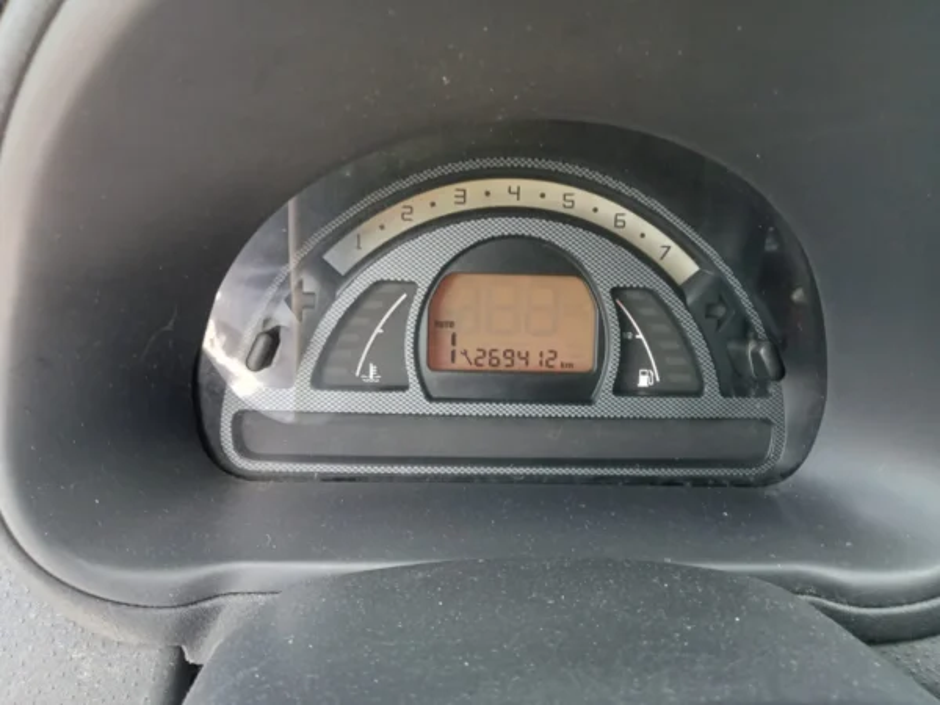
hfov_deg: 63.4
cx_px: 470
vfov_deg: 49.7
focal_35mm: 28
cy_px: 352
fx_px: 760
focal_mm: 3.46
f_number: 2.2
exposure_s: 1/33.3
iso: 199
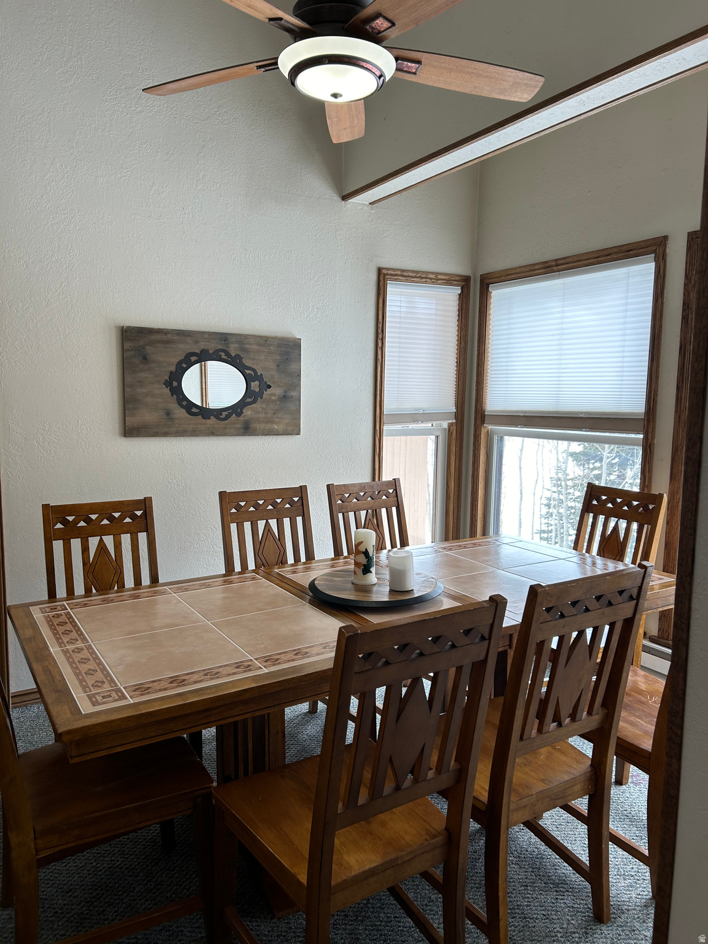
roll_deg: +0.1
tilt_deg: -6.7
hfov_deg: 53.1
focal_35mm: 26
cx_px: 354
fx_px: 709
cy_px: 472
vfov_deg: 67.3
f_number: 1.5
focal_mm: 5.7
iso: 40
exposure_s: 1/120
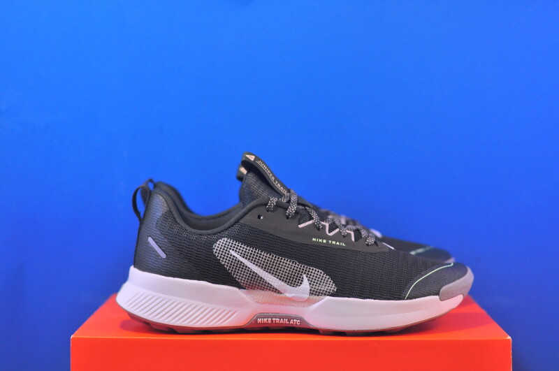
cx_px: 280
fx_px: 1163
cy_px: 186
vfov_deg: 18.1
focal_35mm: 75
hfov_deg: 27.0
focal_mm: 50
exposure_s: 1/320
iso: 250
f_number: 2.5
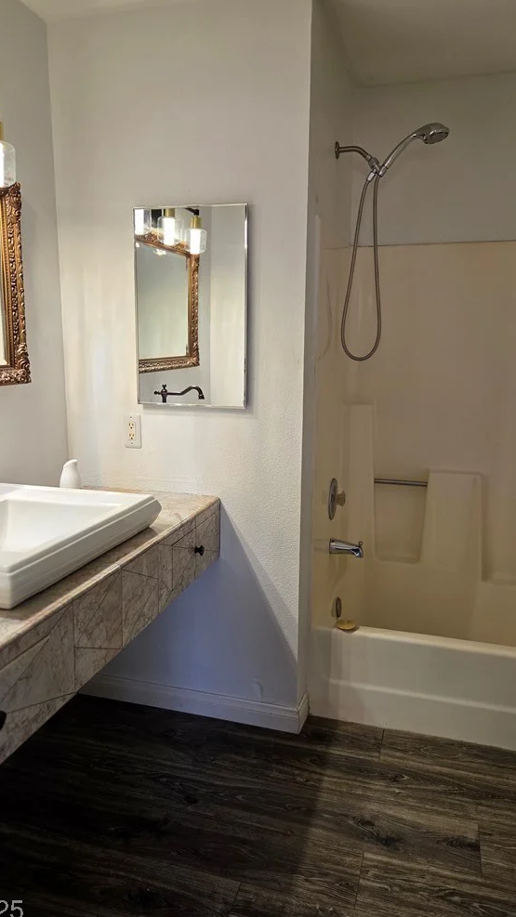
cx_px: 256
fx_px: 633
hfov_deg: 44.4
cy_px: 462
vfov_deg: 71.9
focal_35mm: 26
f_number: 1.8
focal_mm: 5.4
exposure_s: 1/120
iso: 125
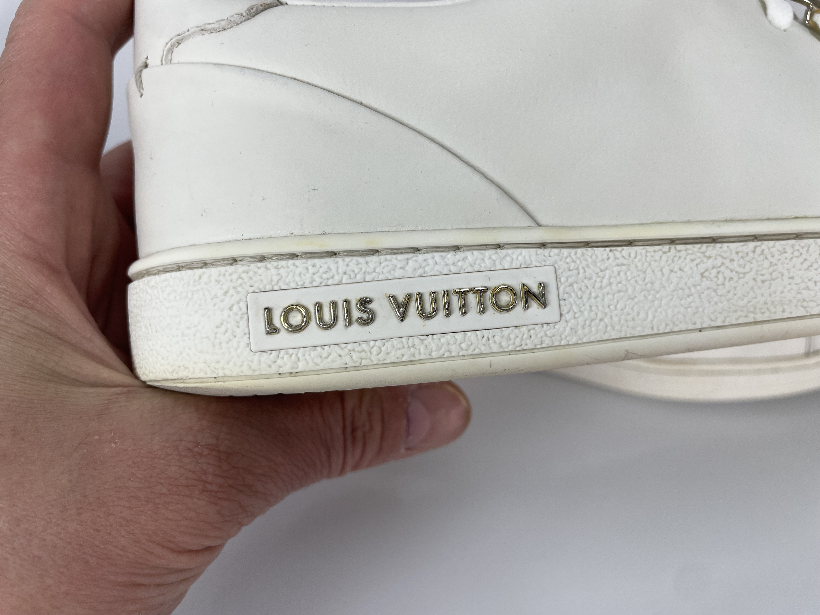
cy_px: 308
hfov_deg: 67.3
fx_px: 616
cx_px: 410
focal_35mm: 26
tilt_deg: -45.1
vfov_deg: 53.1
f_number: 1.6
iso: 32
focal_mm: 4.2
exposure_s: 1/240
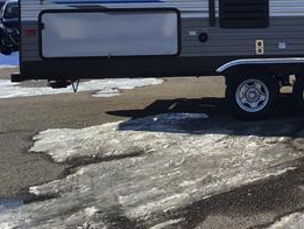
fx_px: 668
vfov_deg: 18.9
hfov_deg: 23.7
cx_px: 349
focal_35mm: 76
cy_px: 0
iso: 25
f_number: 2.4
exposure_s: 1/981
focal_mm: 3.3
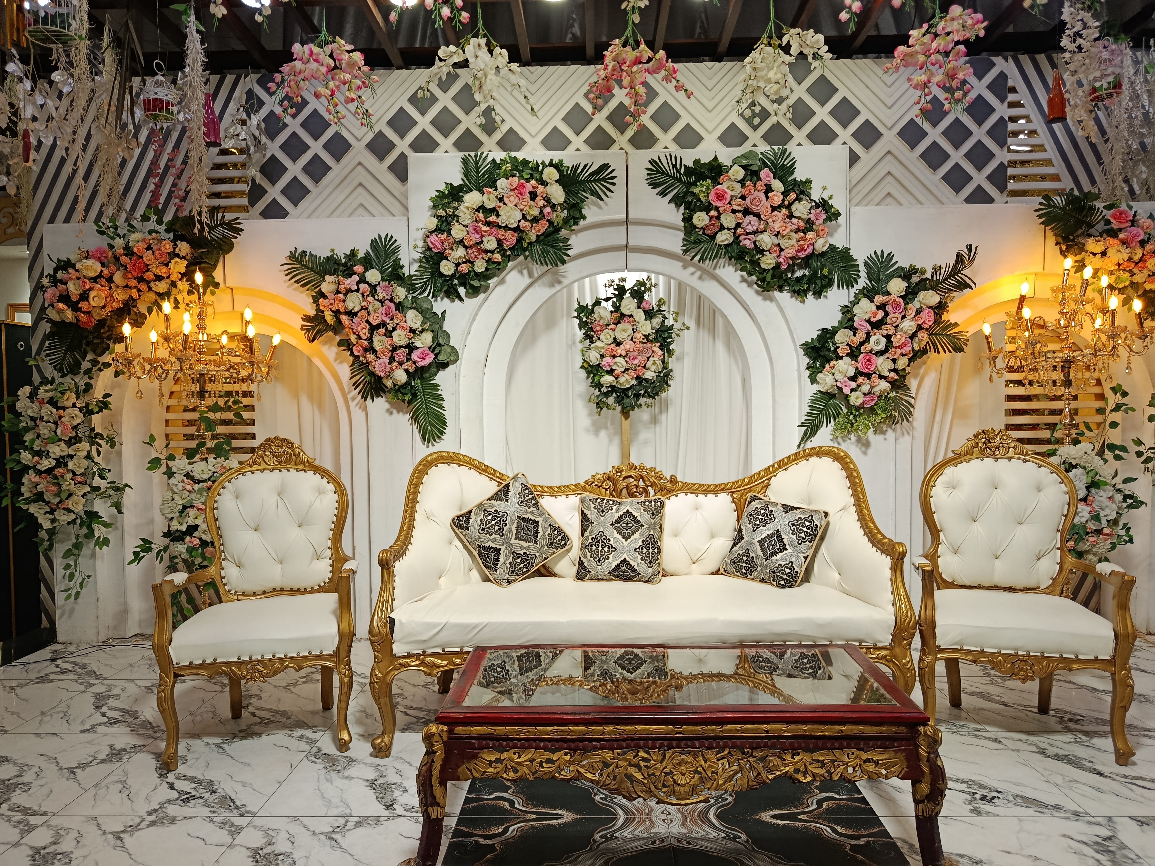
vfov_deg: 56.8
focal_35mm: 24
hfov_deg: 71.6
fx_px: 801
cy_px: 433
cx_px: 578
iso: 251
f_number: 1.7
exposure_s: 1/100
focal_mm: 5.24
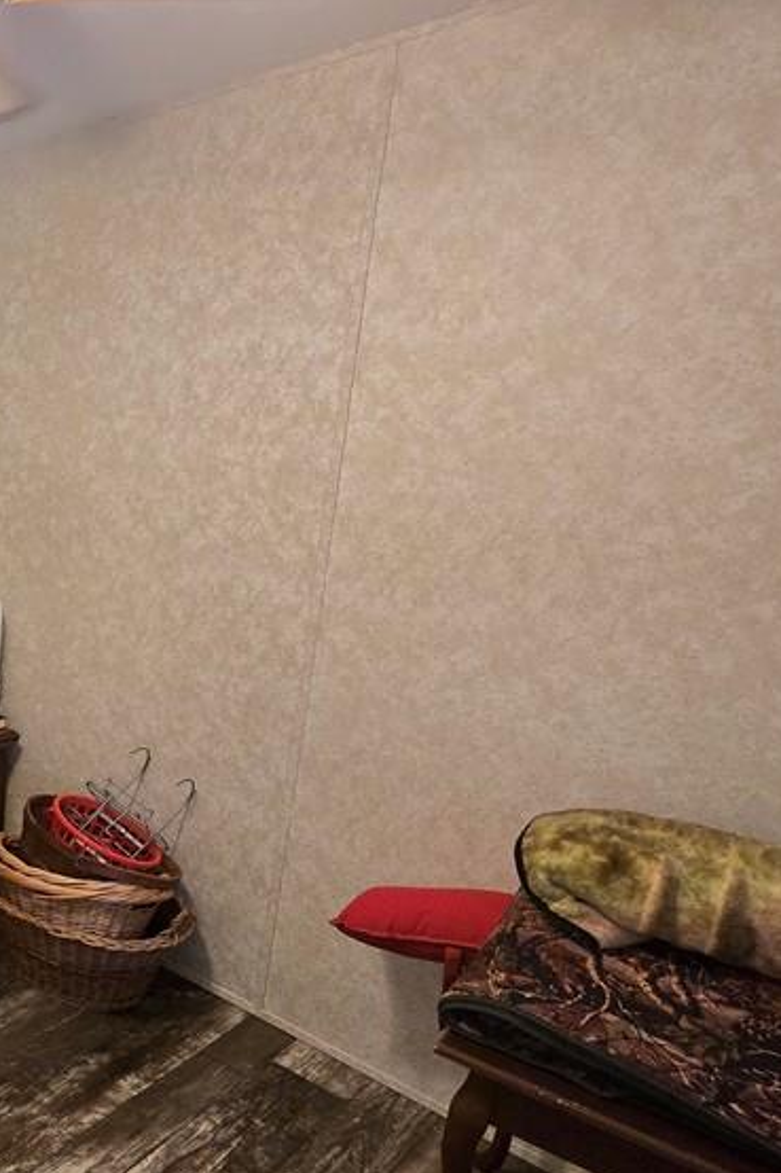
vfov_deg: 71.4
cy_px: 642
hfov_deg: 37.4
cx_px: -176
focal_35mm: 25
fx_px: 814
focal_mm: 2.2
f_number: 2.2
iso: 400
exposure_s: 1/60
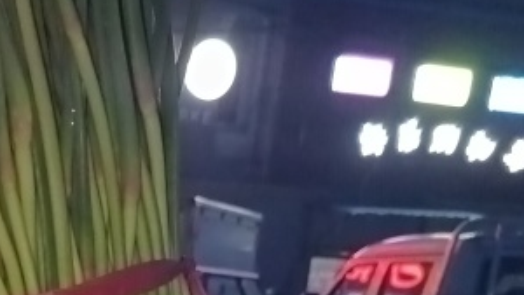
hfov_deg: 21.2
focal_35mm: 93
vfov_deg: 11.1
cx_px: -117
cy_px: 683
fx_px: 1293
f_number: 1.75
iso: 3050
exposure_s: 1/25
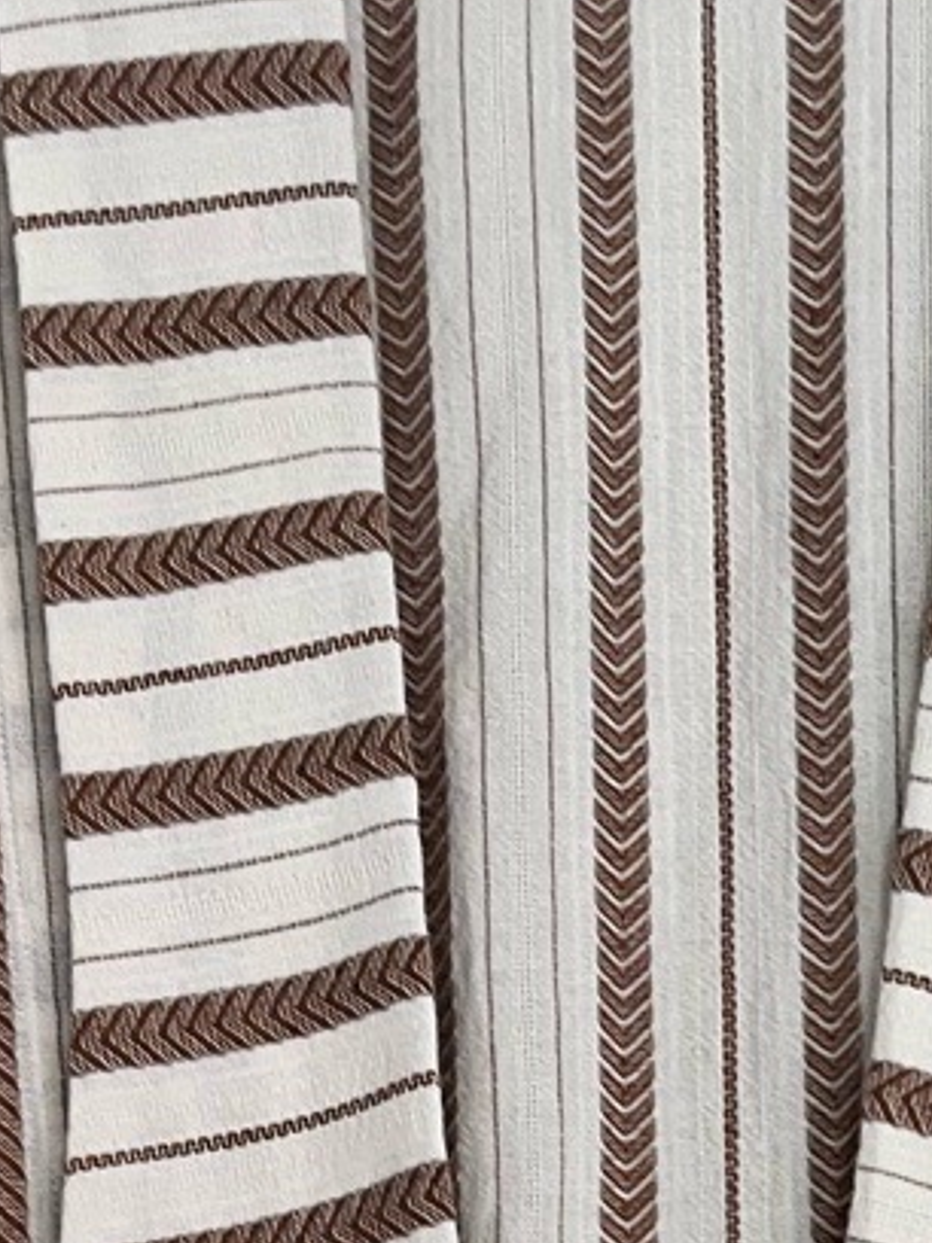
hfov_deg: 14.5
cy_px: 1660
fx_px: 3662
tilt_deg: +0.2
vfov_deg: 17.9
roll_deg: +0.1
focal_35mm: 102
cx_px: 691
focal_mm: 5.1
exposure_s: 1/50
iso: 80
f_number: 1.6
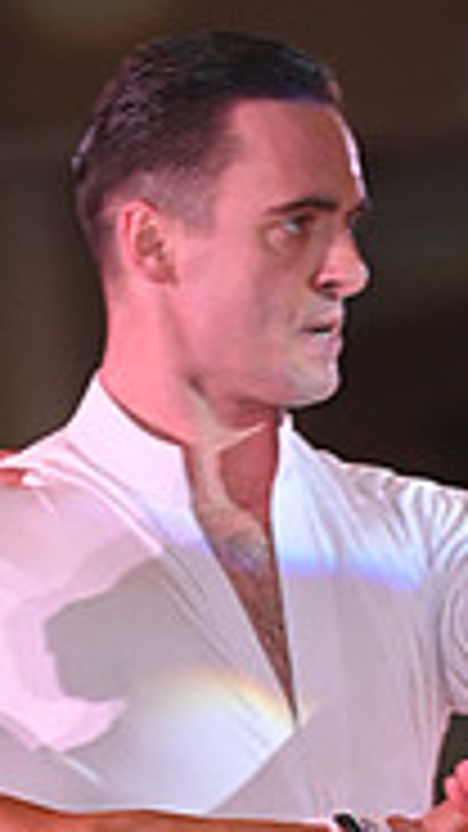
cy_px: 1102
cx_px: 317
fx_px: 14523
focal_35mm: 658
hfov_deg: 1.8
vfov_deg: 3.3
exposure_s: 1/200
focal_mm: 200
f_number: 5
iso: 2000
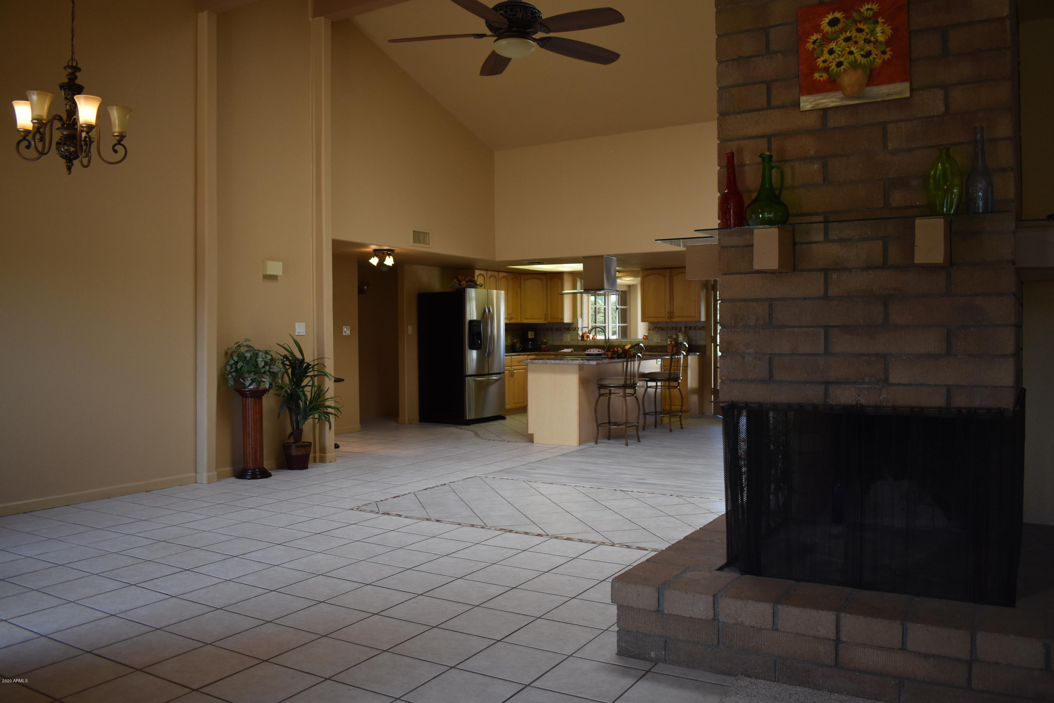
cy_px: 352
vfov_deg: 47.9
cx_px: 527
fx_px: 790
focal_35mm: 27
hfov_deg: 67.4
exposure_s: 1/250
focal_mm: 18
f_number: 3.5
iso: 450
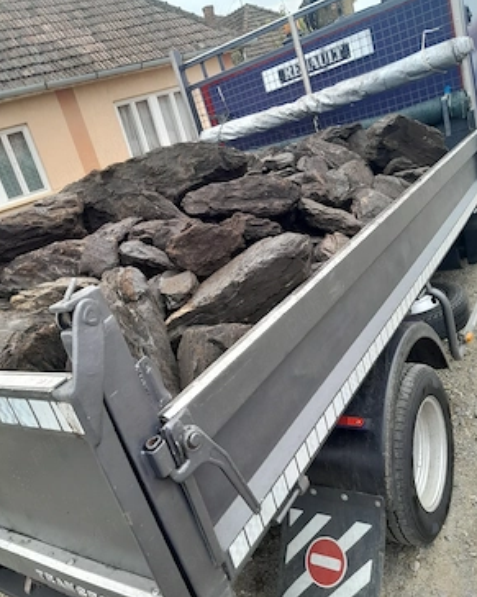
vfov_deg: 60.4
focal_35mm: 29
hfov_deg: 50.0
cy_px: 313
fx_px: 512
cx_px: 241
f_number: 1.8
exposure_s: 1/50
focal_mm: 4
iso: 40
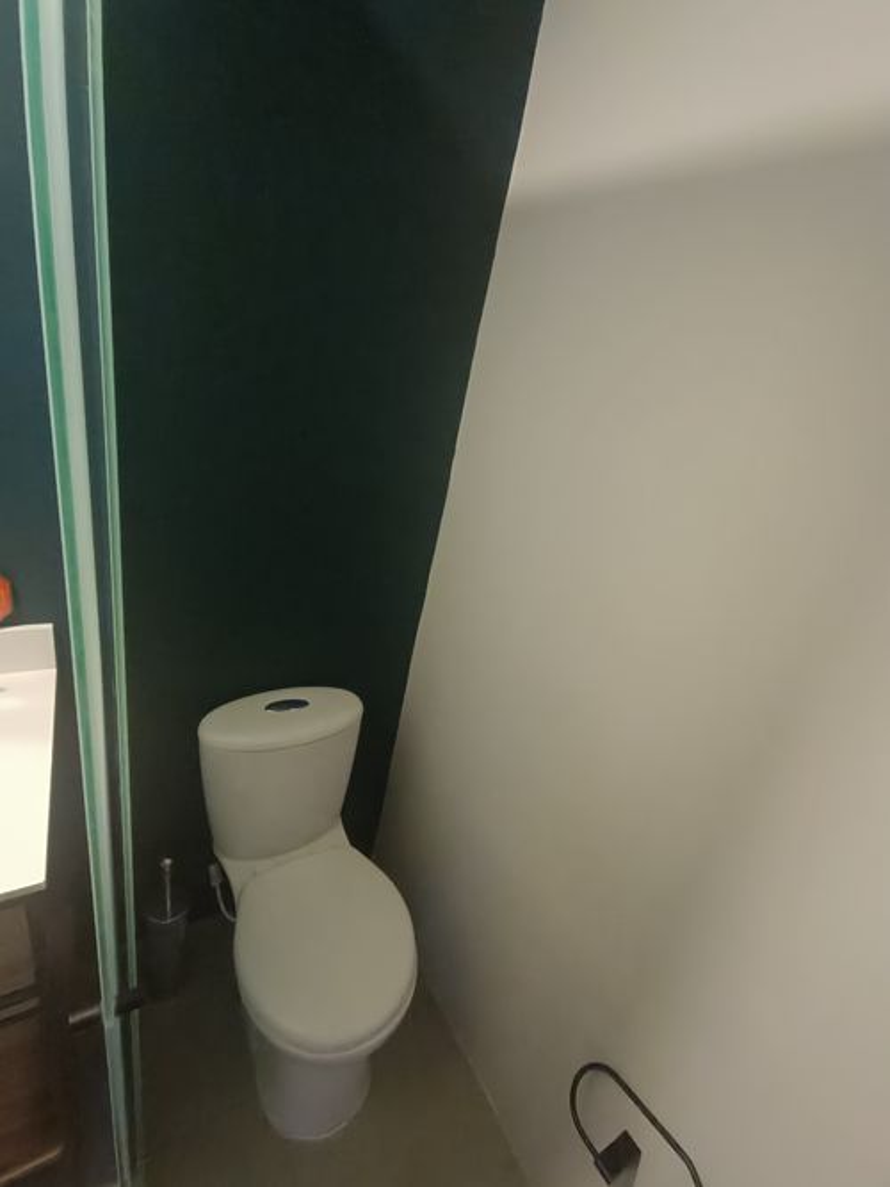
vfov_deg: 94.5
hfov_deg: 78.1
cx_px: 445
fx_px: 549
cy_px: 594
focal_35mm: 16
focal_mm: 1.66
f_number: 2.2
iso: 969
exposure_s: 1/20
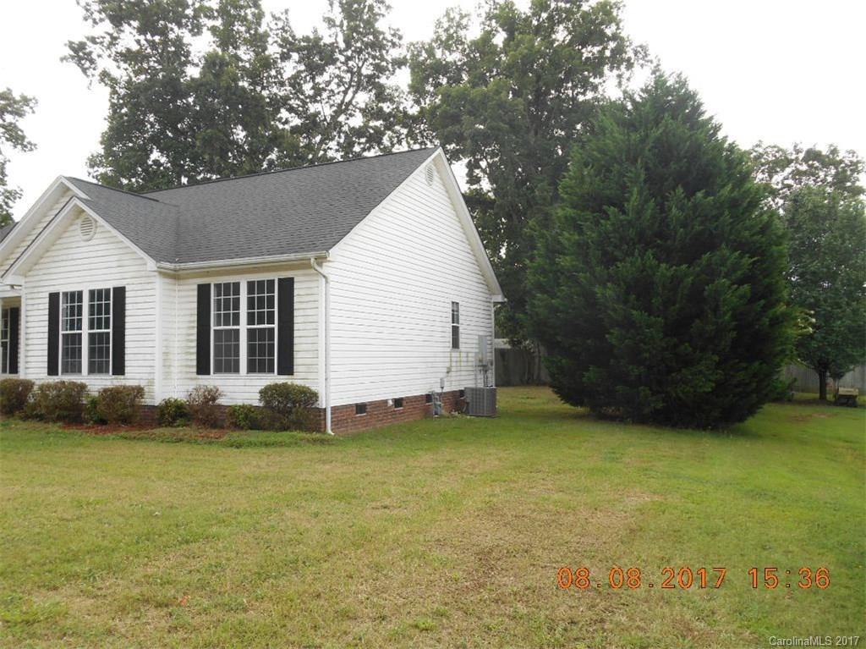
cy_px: 324
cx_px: 433
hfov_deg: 67.3
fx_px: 650
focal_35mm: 26
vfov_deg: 53.0
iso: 80
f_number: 3.4
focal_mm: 4.7
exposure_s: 1/80
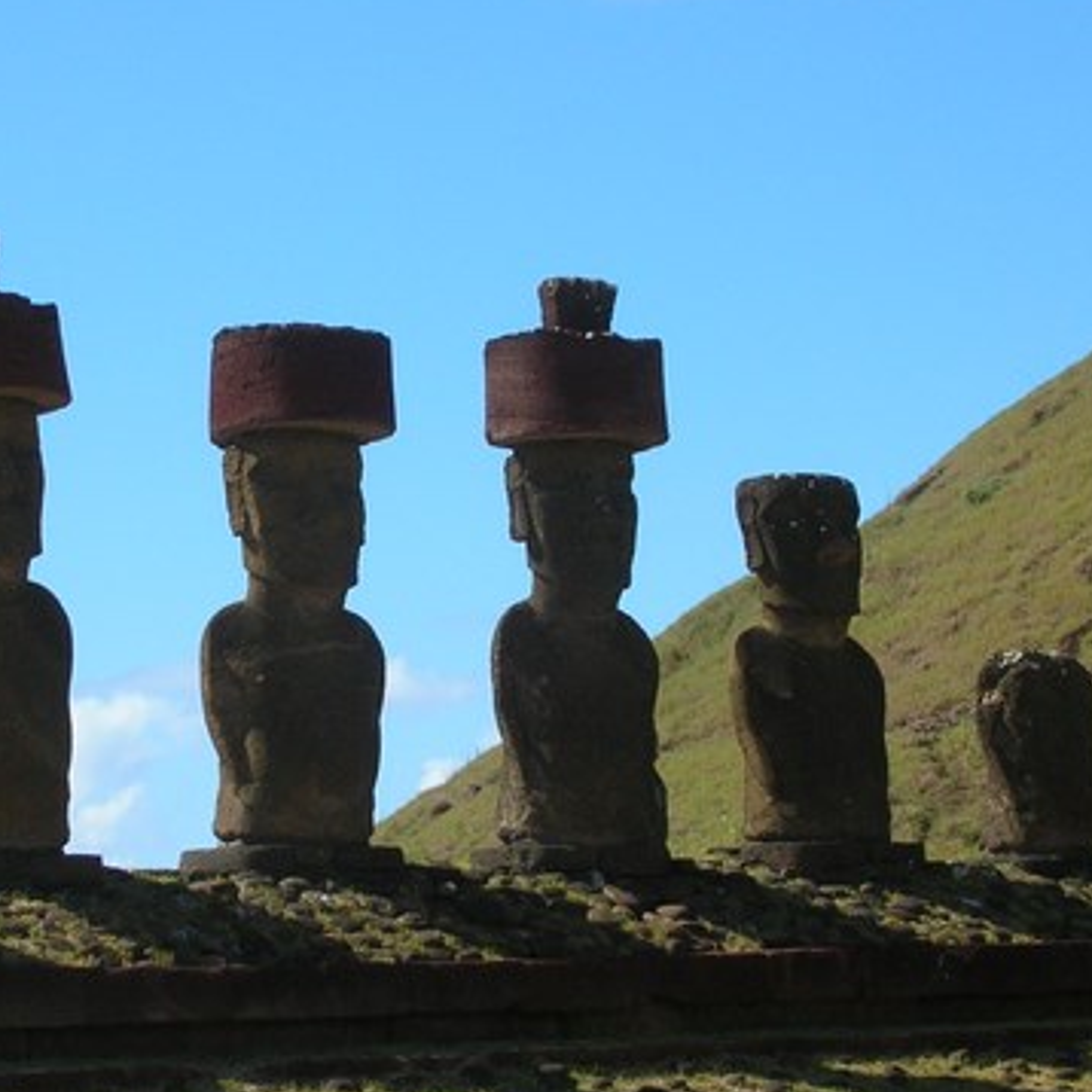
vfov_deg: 11.3
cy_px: 529
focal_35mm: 154
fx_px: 5496
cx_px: 372
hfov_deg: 11.3
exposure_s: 1/622
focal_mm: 13
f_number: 4.1
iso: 61
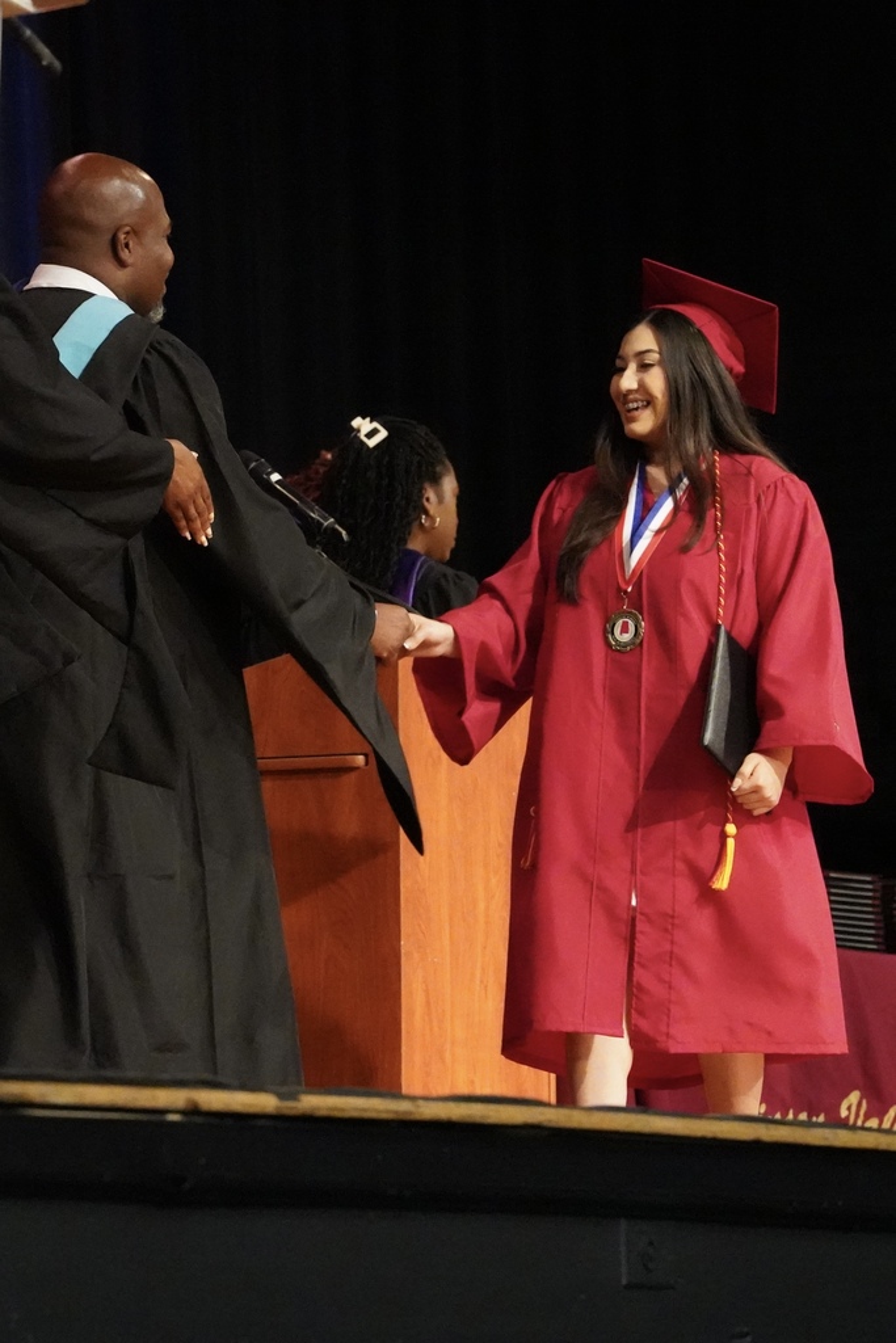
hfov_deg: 7.9
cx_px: 448
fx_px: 6456
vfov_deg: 11.9
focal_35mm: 173
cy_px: 672
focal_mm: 173
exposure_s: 1/200
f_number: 9
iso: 25600
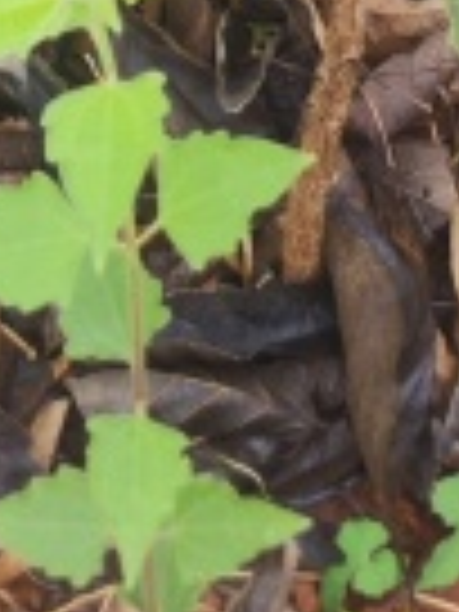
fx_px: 3182
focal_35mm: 180
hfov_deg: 8.1
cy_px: -1546
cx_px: -207
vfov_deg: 8.2
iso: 50
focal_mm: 8.7
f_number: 1.9
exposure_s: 1/120
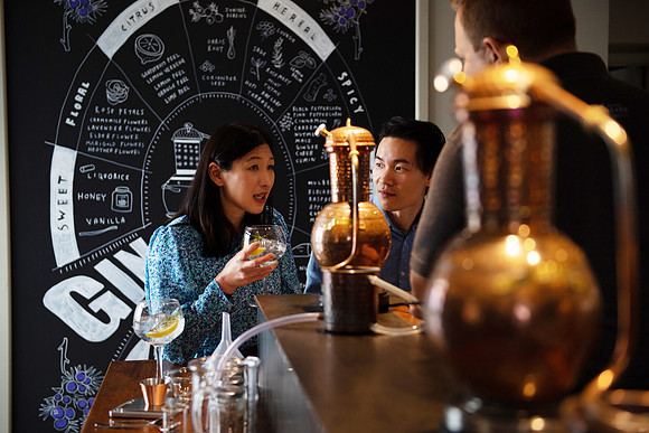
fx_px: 938
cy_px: 216
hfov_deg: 38.2
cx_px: 324
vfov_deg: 26.0
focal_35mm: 52
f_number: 2.8
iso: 400
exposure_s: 1/250
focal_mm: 52
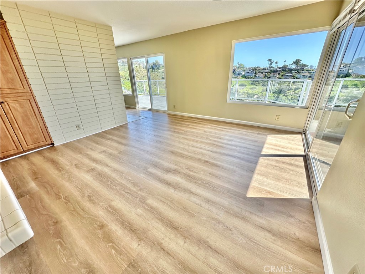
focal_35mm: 14
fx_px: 148
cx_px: 182
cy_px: 137
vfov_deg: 85.7
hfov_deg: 102.1
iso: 40
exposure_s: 1/146
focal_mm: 2.22
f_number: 2.2
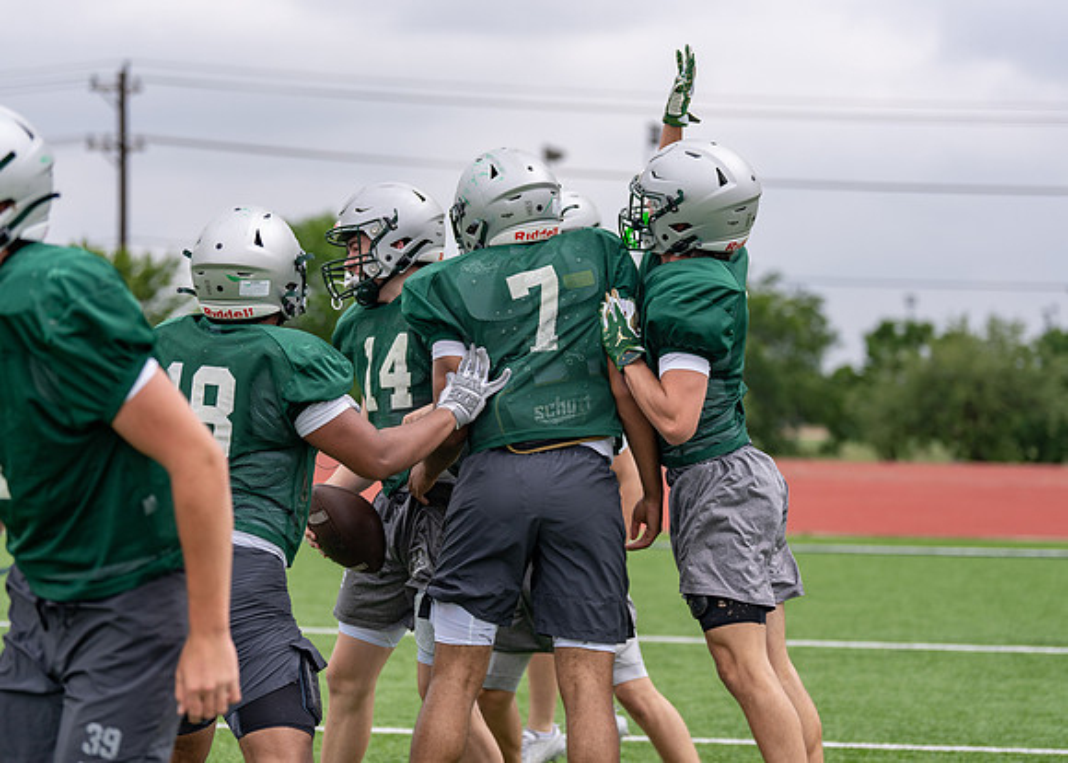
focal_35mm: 98
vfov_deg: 14.6
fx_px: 2970
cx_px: 534
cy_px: 382
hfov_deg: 20.4
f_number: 2.8
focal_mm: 92
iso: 160
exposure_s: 1/2500
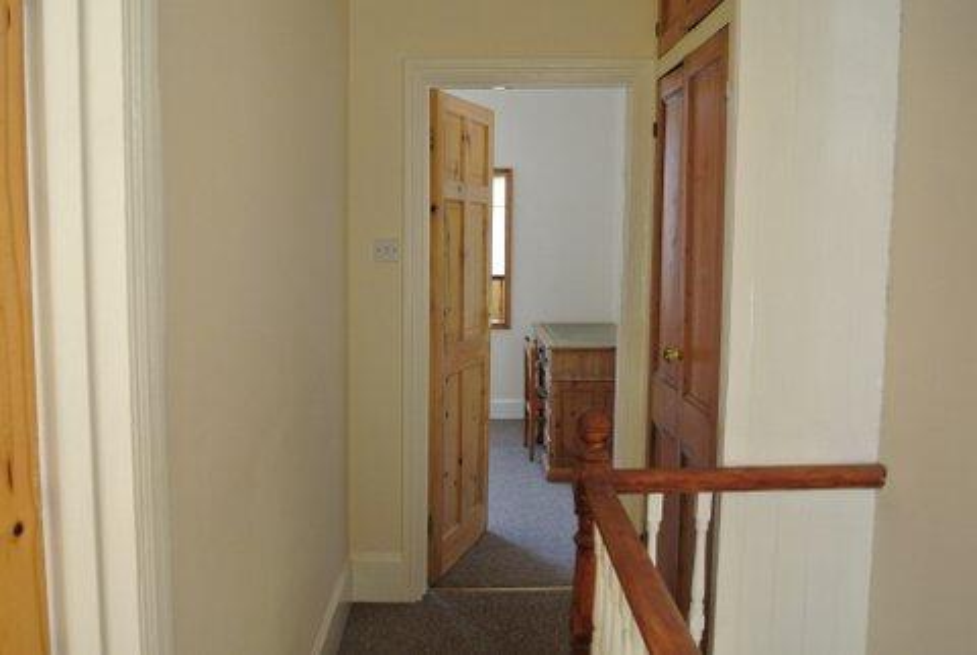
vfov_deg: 39.0
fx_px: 924
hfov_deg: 55.7
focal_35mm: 34
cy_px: 328
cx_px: 488
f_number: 3.8
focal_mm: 12.7
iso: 400
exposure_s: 1/30
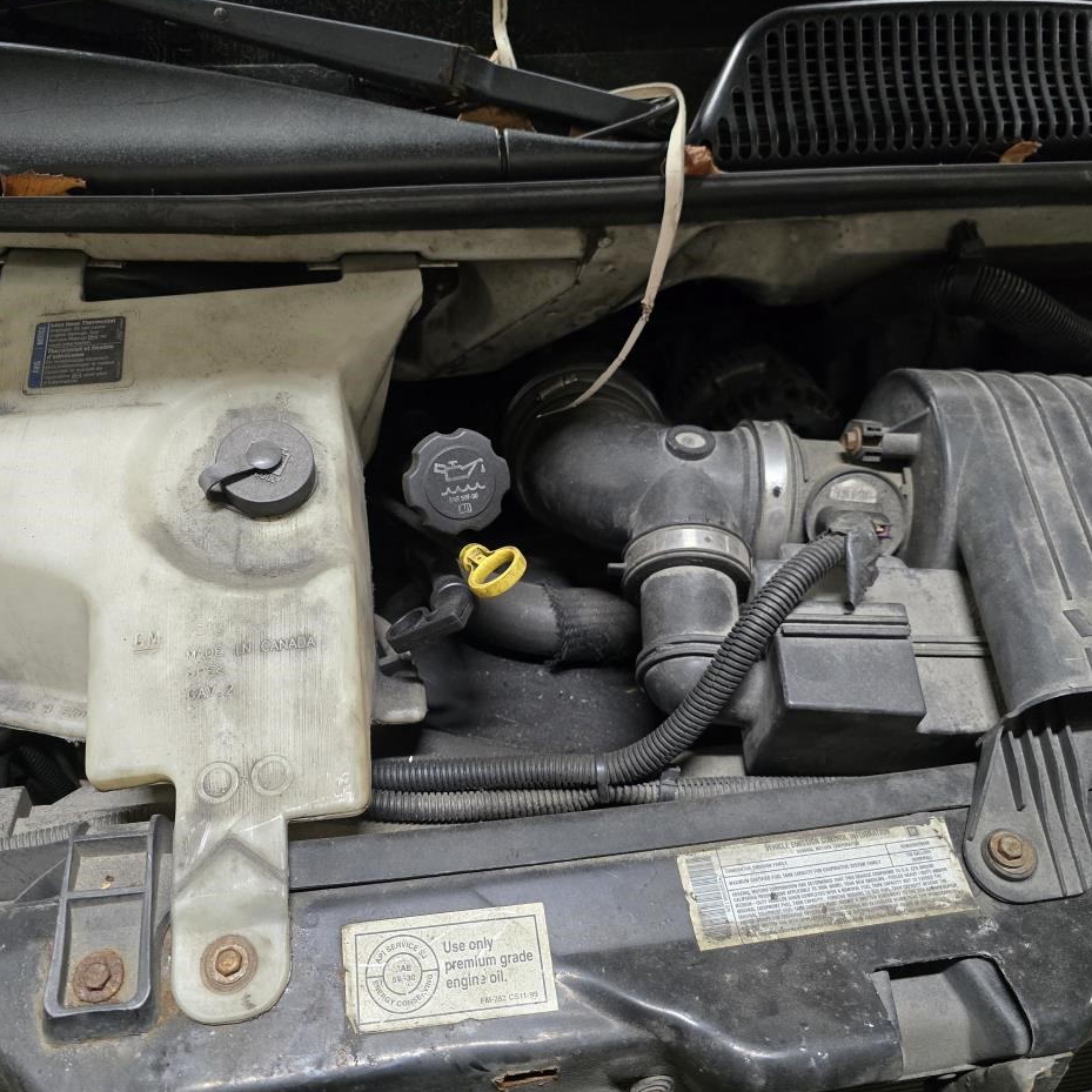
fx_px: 999
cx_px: 496
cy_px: 530
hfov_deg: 57.2
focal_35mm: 28
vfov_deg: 57.3
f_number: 1.7
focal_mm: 6.3
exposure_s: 1/120
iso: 800
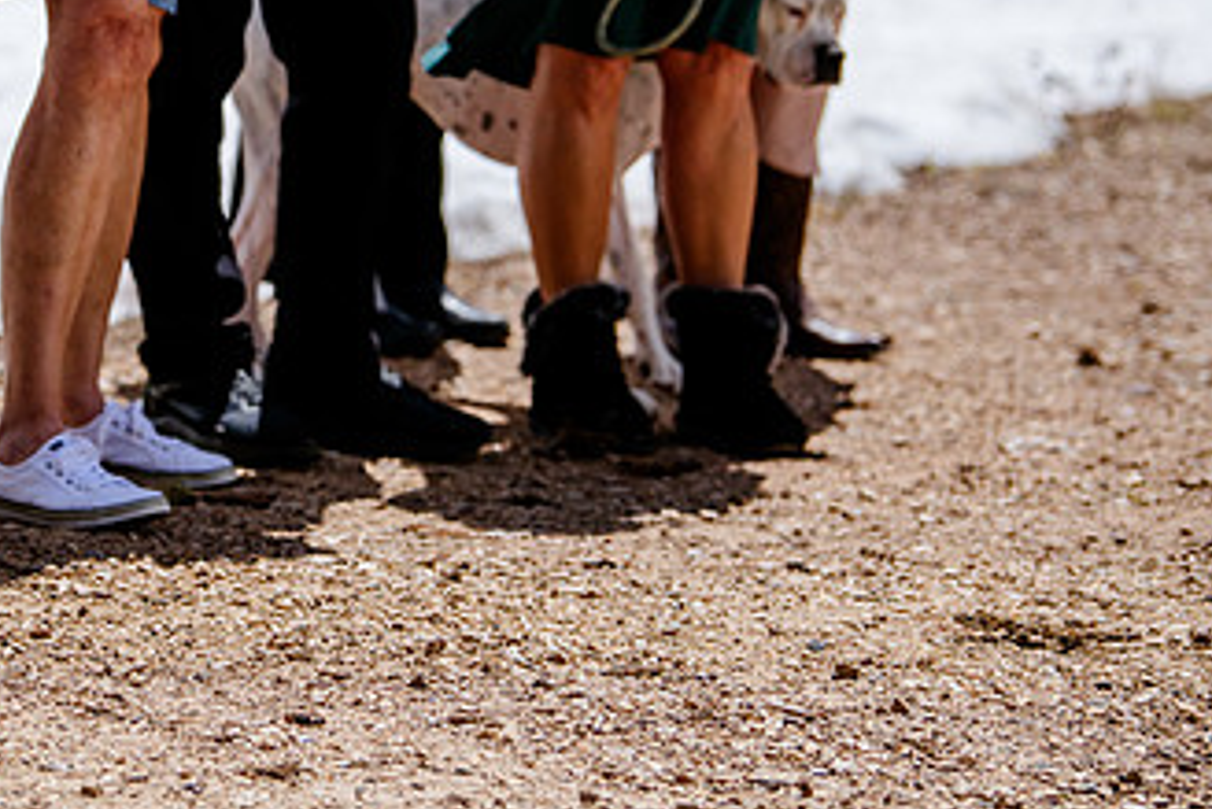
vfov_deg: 6.4
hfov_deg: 9.5
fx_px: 7275
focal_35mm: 216
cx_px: 218
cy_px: 142
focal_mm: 122
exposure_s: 1/4000
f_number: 3.5
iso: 160
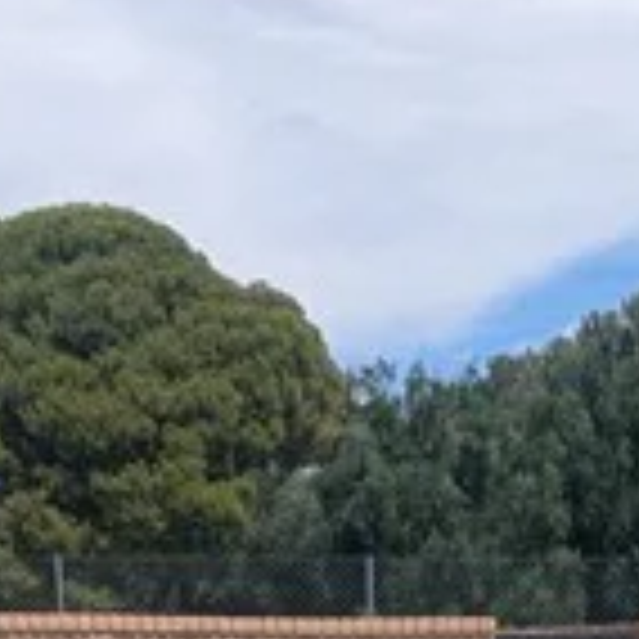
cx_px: 439
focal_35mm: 102
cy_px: 1348
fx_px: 2130
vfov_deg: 13.9
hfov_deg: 17.0
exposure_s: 1/2326
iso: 60
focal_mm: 2.35
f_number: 2.2
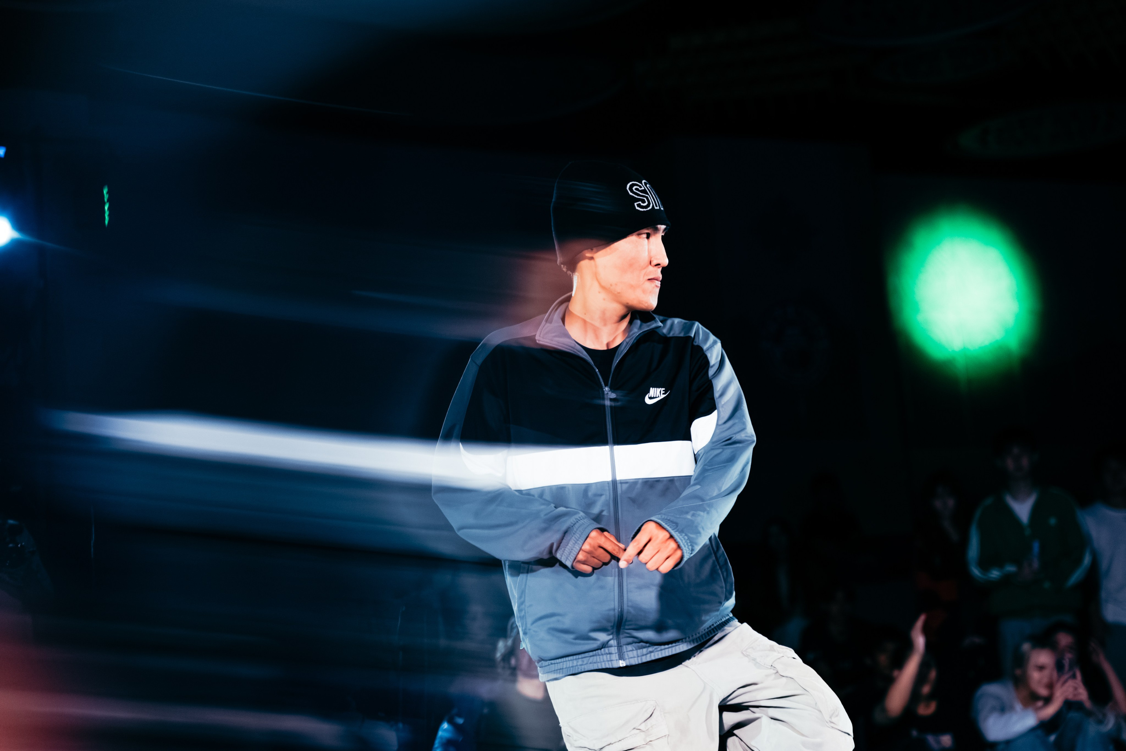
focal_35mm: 64
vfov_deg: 21.2
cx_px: 563
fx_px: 2002
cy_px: 376
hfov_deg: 31.4
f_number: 2.8
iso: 3200
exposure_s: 1/800
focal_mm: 64
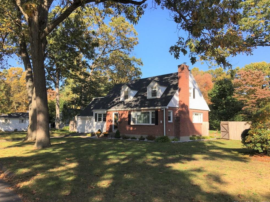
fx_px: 234
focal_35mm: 30
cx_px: 132
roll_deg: -0.6
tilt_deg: +5.5
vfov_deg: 46.8
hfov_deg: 60.0
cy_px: 101
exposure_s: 1/746
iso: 25
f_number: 2.2
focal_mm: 4.15
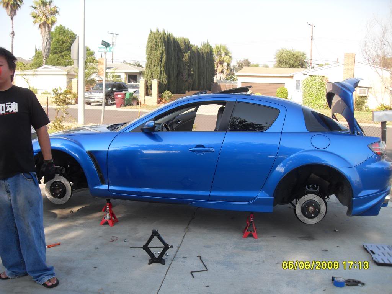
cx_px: 196
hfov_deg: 54.0
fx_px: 385
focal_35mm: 34
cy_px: 147
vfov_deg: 41.8
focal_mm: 6.3
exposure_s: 1/60
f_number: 7
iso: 80
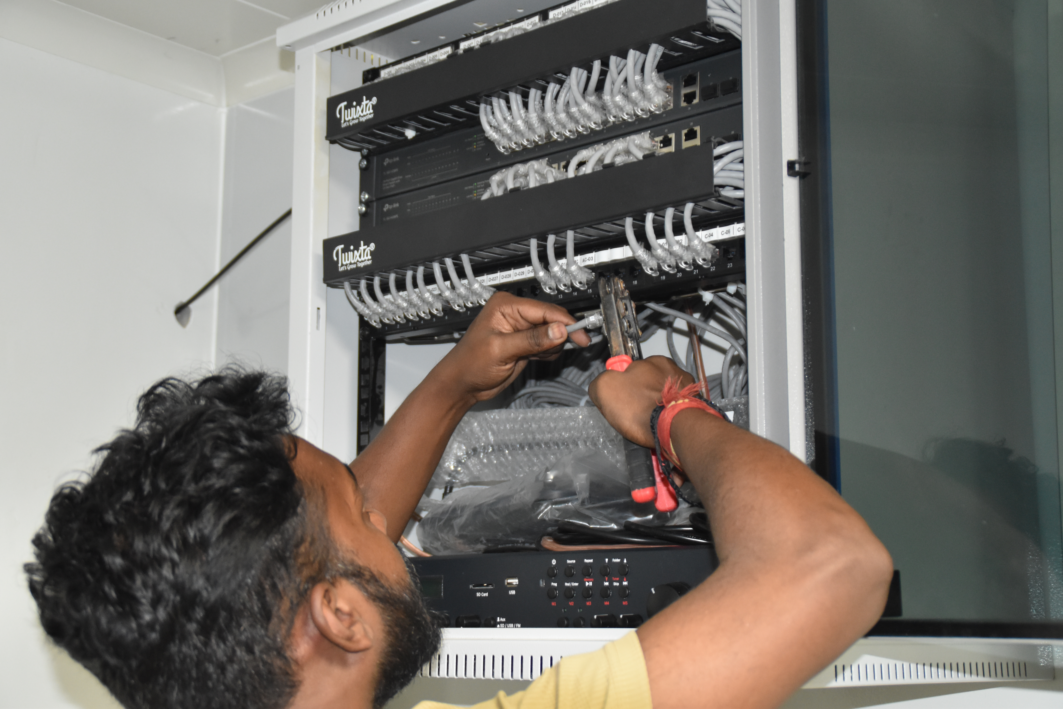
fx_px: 1550
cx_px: 532
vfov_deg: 25.8
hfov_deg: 37.9
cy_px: 354
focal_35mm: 52
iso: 1600
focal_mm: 35
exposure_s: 1/60
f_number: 4.2
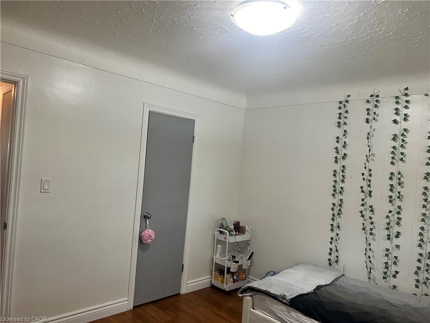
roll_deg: -4.3
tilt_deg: +0.2
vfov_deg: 53.1
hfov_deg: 67.3
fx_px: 323
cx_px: 215
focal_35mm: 26
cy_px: 162
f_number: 1.5
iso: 100
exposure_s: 1/60
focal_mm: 5.7
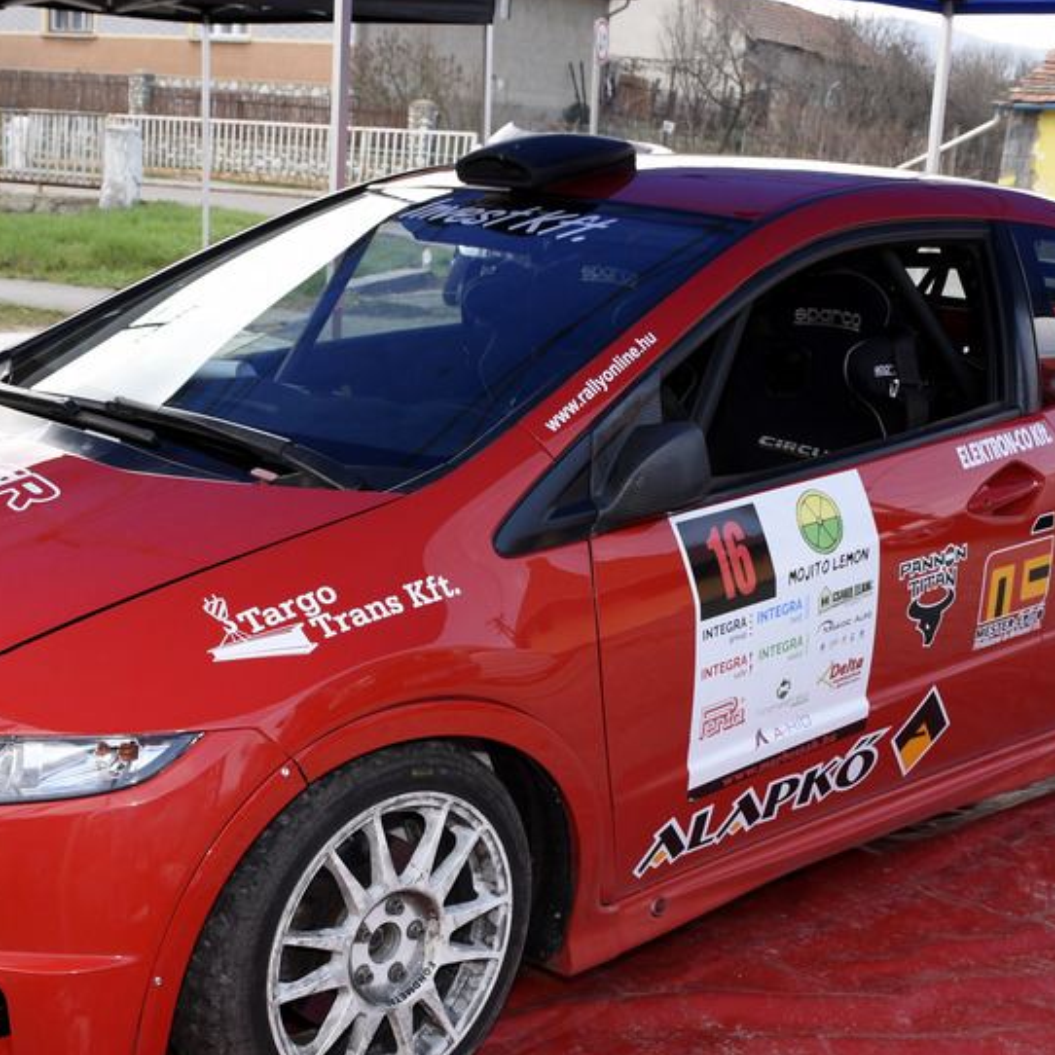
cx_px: 422
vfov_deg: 32.1
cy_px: 645
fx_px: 1827
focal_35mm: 53
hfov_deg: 32.1
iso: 100
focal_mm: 22
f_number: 8
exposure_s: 1/60
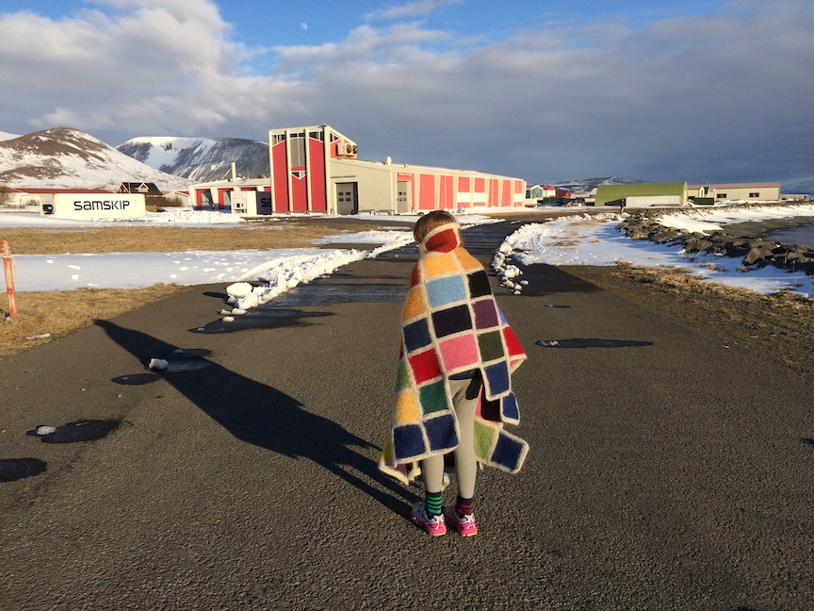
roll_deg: +1.0
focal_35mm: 29
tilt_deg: -8.3
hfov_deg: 61.7
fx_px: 682
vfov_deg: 48.2
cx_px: 407
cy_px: 306
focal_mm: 4.15
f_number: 2.2
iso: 32
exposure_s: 1/1866
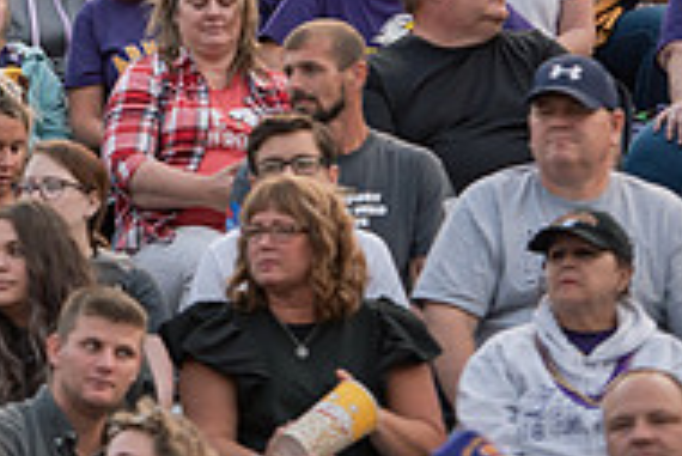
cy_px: -70
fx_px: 7223
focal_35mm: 381
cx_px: -226
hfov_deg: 5.4
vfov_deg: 3.6
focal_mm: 125
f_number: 3.2
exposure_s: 1/640
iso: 640
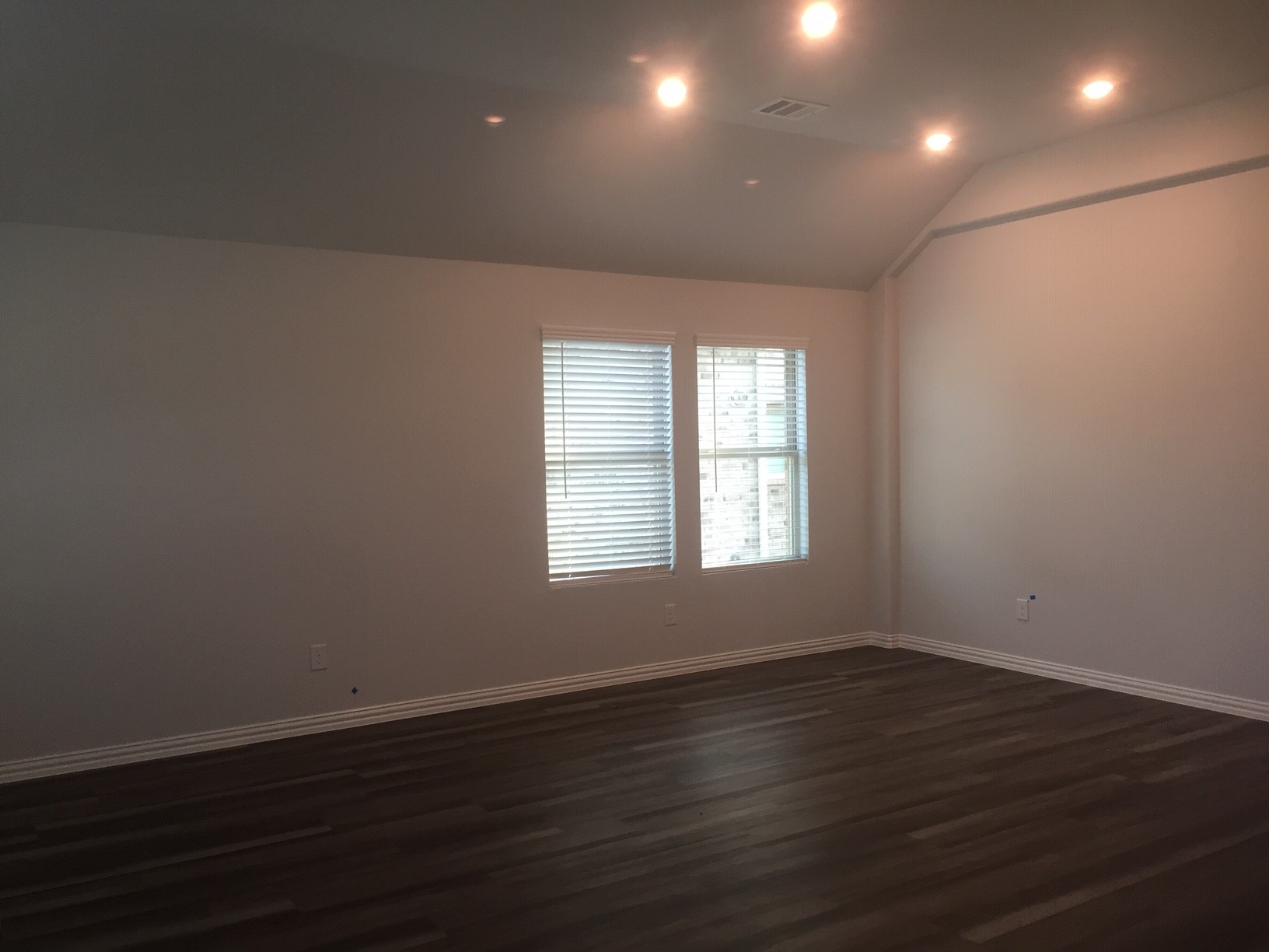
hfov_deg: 61.7
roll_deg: -0.7
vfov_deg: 48.2
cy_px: 476
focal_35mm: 29
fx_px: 1063
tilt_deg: -3.3
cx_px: 634
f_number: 2.2
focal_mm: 4.15
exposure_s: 1/40
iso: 40
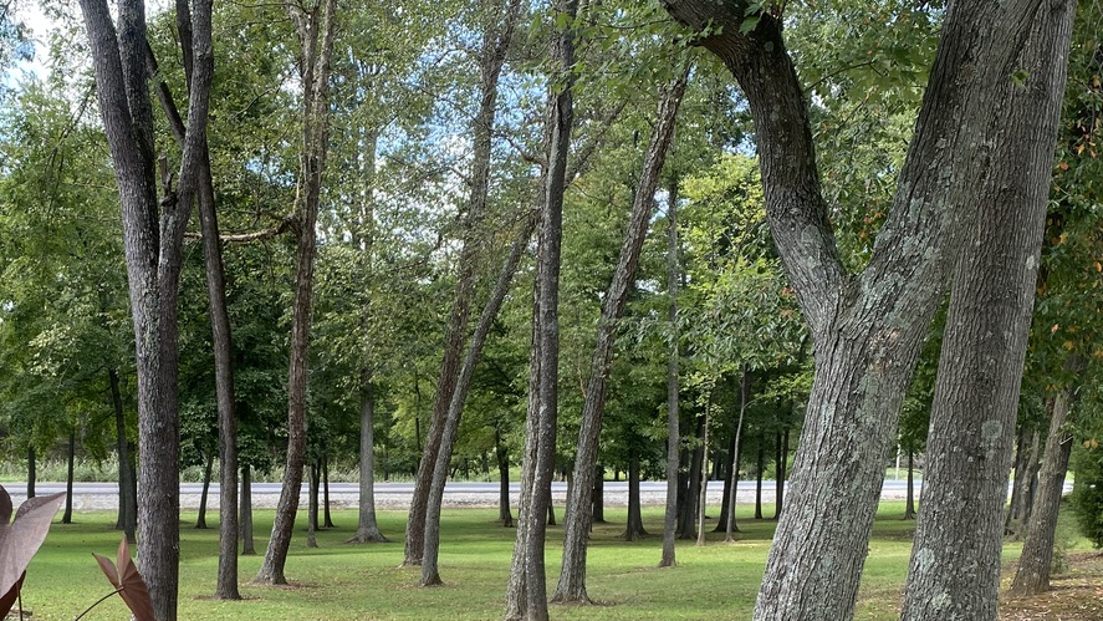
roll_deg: -0.5
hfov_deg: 44.1
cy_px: 596
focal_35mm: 46
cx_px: 387
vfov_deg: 24.9
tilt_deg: -7.1
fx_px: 1345
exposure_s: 1/241
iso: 32
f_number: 1.8
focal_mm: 4.25
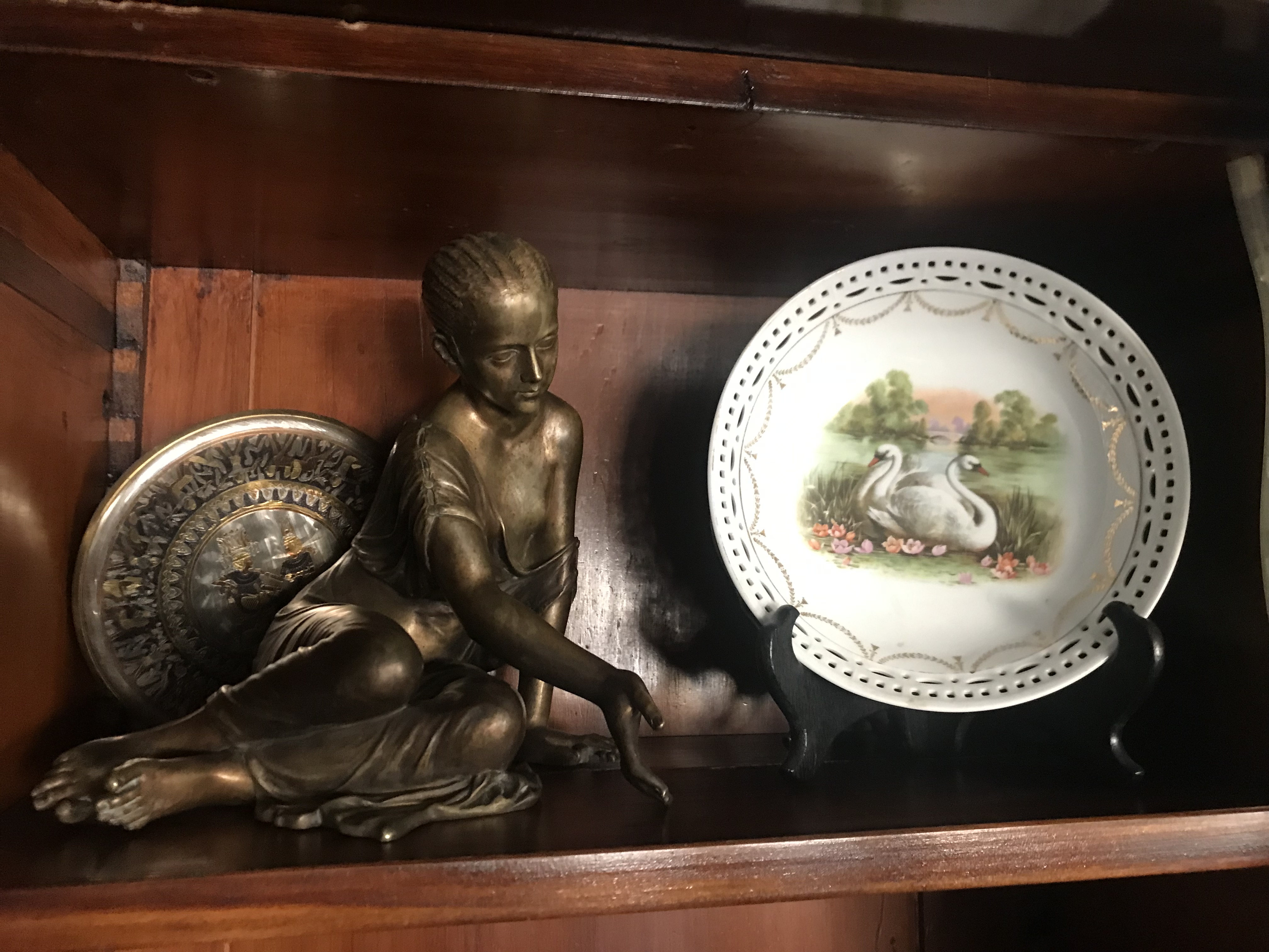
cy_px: 476
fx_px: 1026
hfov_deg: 63.4
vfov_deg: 49.7
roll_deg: -0.2
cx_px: 634
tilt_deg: +7.3
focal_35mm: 28
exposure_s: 1/14
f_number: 1.8
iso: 100
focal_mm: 3.99
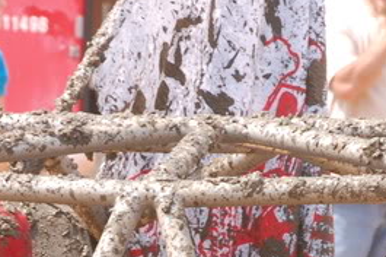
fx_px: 7512
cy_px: 301
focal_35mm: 702
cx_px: 195
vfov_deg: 2.0
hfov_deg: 2.9
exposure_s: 1/200
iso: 400
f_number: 13
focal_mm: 155
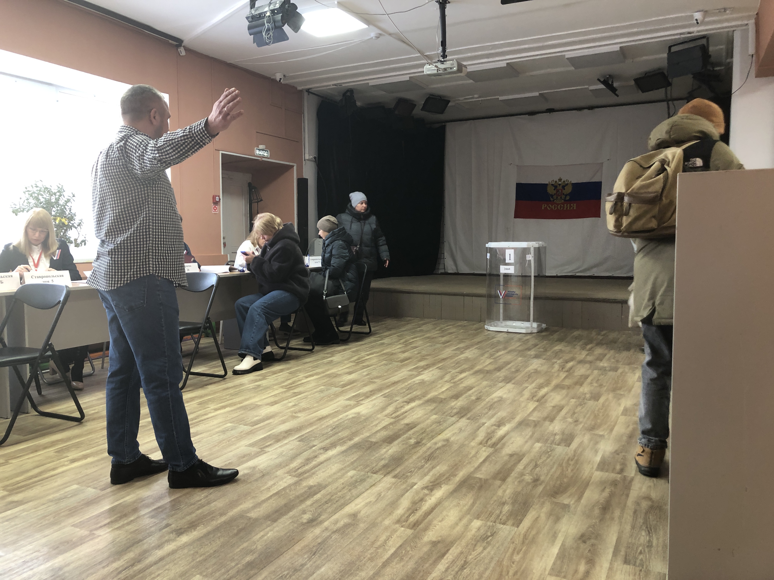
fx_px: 626
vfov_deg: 49.7
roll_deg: -0.3
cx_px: 387
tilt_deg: -3.6
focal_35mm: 28
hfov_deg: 63.4
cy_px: 290
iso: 40
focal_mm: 3.99
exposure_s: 1/15
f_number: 1.8
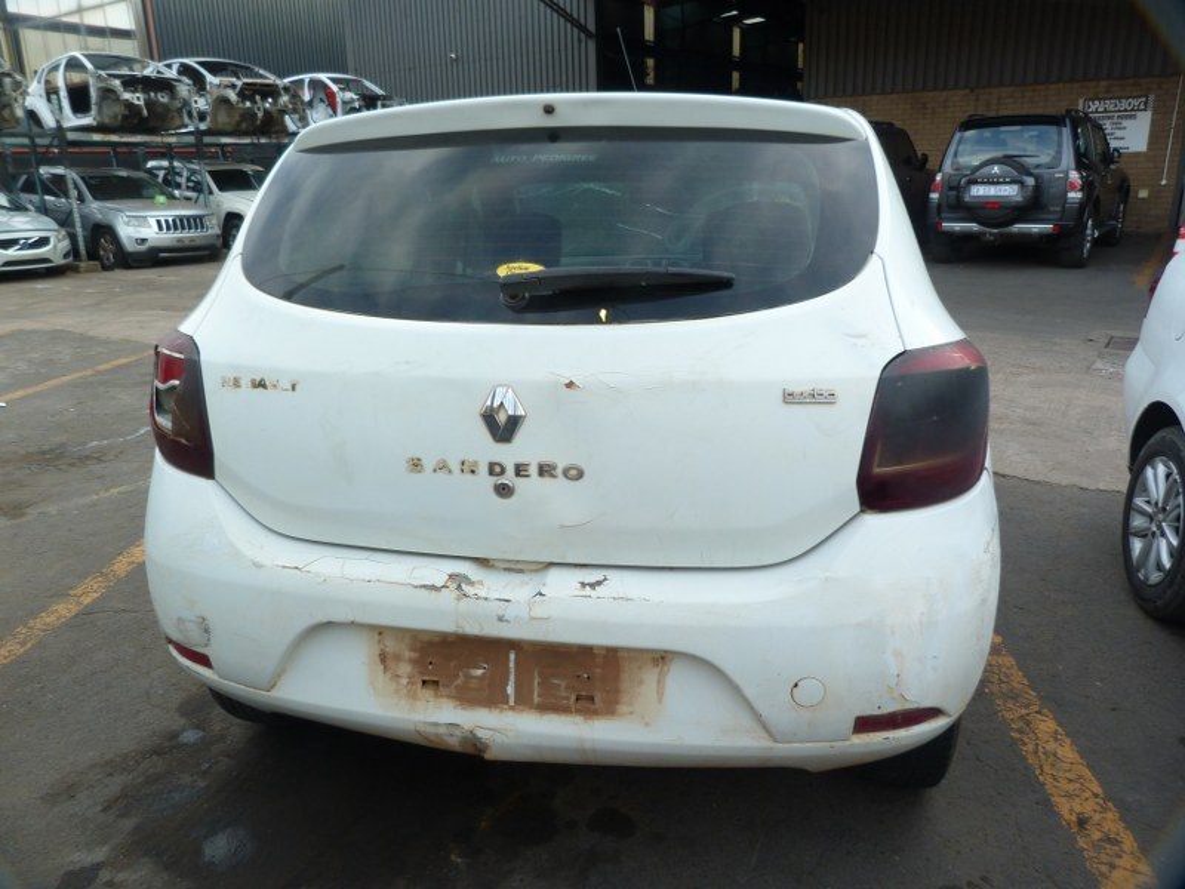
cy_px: 444
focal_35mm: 25
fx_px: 856
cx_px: 592
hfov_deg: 69.4
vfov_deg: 54.9
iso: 80
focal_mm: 4.5
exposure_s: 1/125
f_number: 2.8
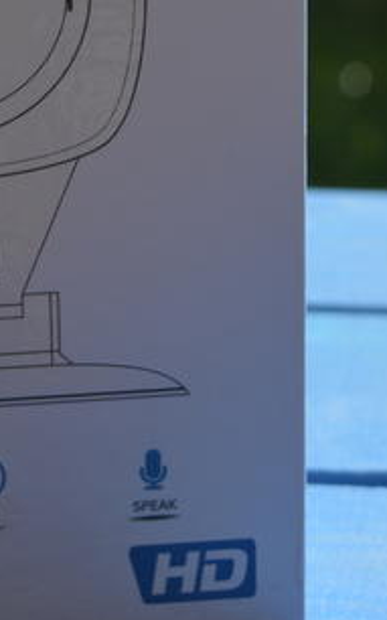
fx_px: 3209
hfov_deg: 6.9
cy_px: 104
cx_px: 4
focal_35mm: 190
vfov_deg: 11.0
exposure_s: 1/250
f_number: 8
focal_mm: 38
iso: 110
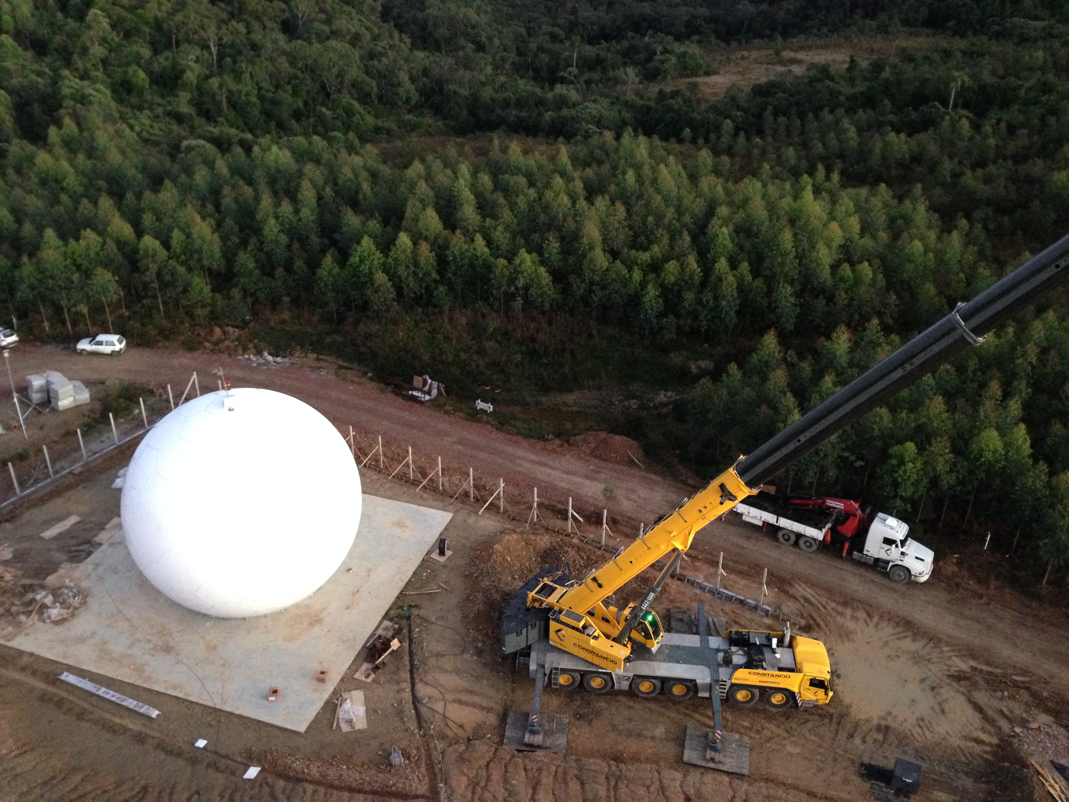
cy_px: 401
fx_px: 1019
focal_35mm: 33
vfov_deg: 42.9
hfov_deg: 55.4
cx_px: 534
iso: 400
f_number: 2.4
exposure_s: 1/15
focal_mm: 4.12
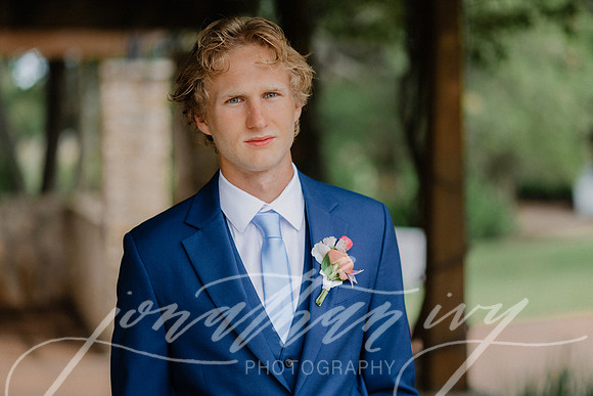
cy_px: 188
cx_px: 311
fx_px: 1468
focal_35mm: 89
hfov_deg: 22.8
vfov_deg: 15.3
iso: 200
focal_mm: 85
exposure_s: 1/2000
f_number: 2
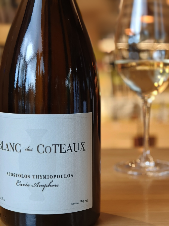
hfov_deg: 21.0
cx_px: 84
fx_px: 456
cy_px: 113
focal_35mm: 70
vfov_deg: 27.8
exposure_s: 1/50
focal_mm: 16.53
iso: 640
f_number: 5
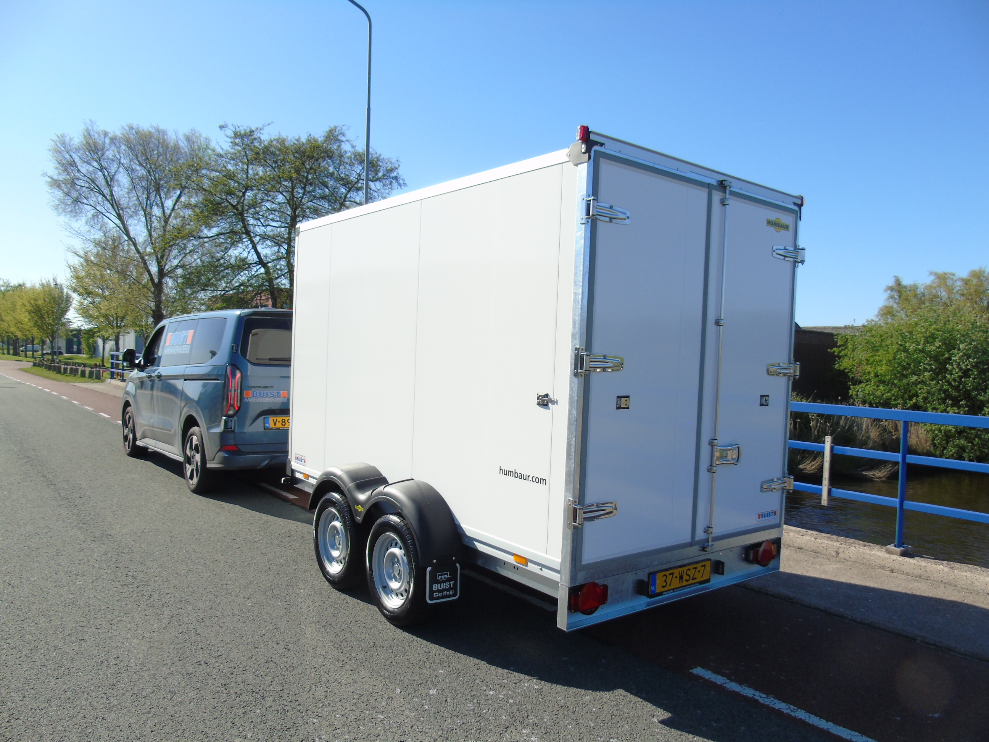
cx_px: 494
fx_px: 714
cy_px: 371
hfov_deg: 69.4
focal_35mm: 25
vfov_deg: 54.9
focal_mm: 4.4
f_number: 3.4
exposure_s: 1/800
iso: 80
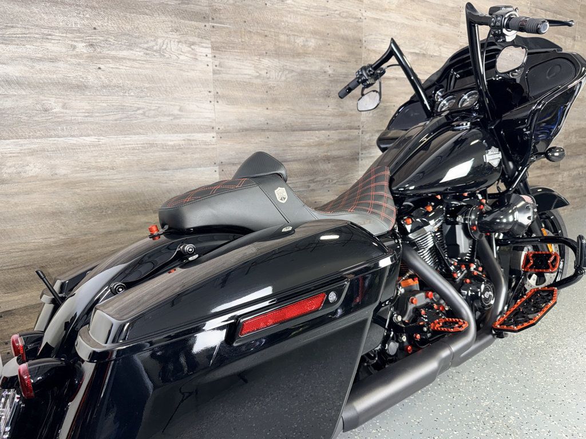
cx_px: 293
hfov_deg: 71.6
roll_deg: +0.9
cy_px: 220
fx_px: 406
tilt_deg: -12.3
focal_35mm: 24
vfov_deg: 56.8
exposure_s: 1/16
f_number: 1.78
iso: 64
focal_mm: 6.76
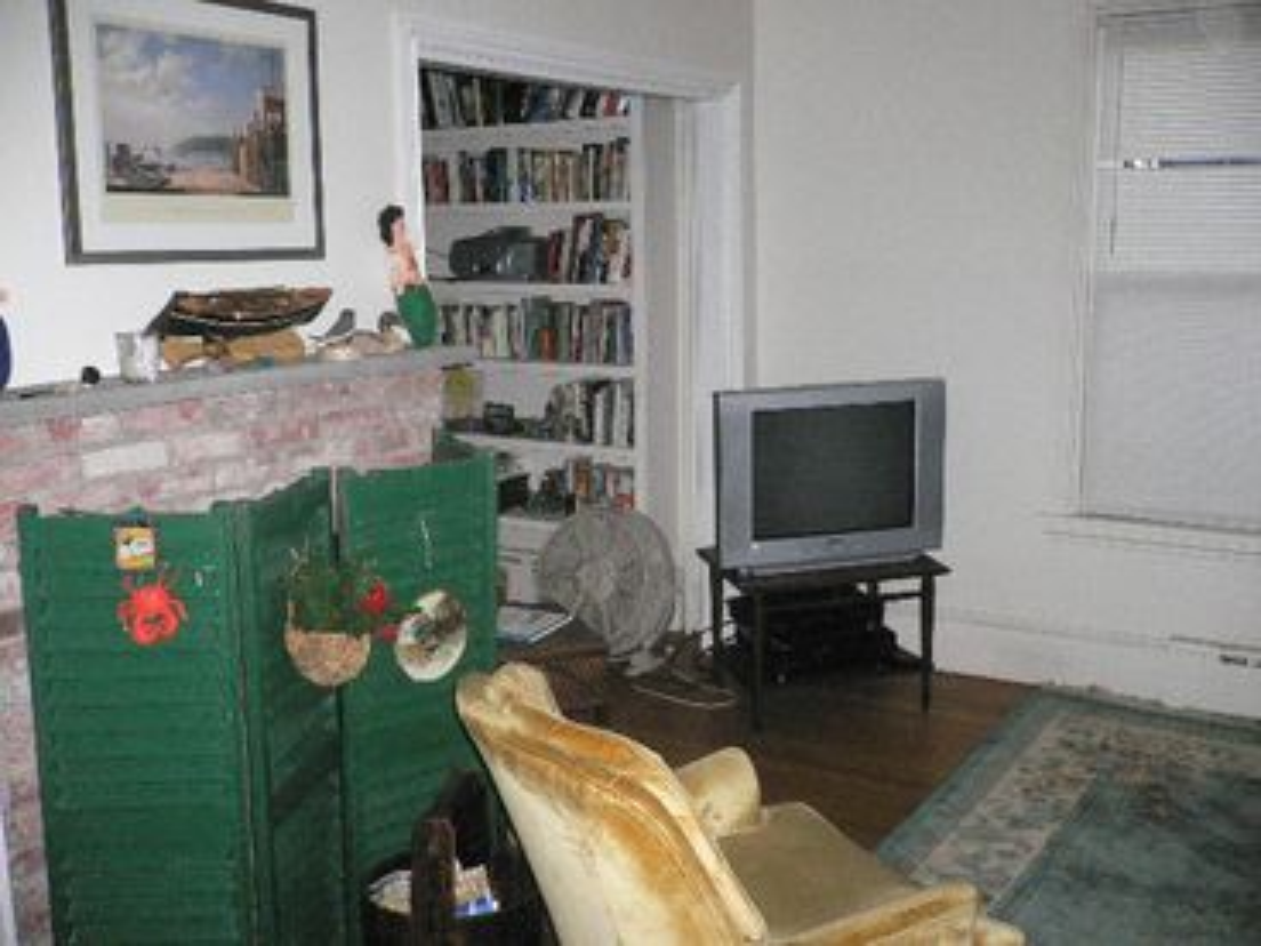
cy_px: 473
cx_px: 630
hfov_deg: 52.6
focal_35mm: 35
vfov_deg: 40.7
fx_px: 1275
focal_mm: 5.8
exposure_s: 1/60
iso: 400
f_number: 2.8
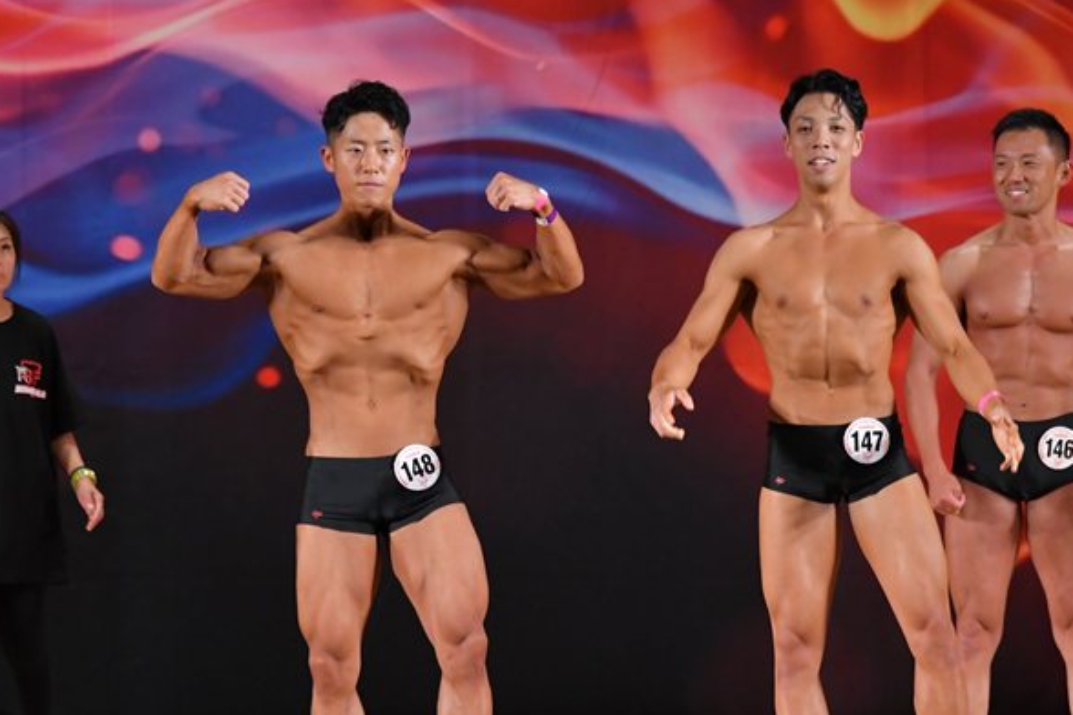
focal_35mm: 286
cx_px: 682
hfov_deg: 7.2
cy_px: 447
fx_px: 8524
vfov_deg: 4.8
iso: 3200
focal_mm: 145
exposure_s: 1/400
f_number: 5.6
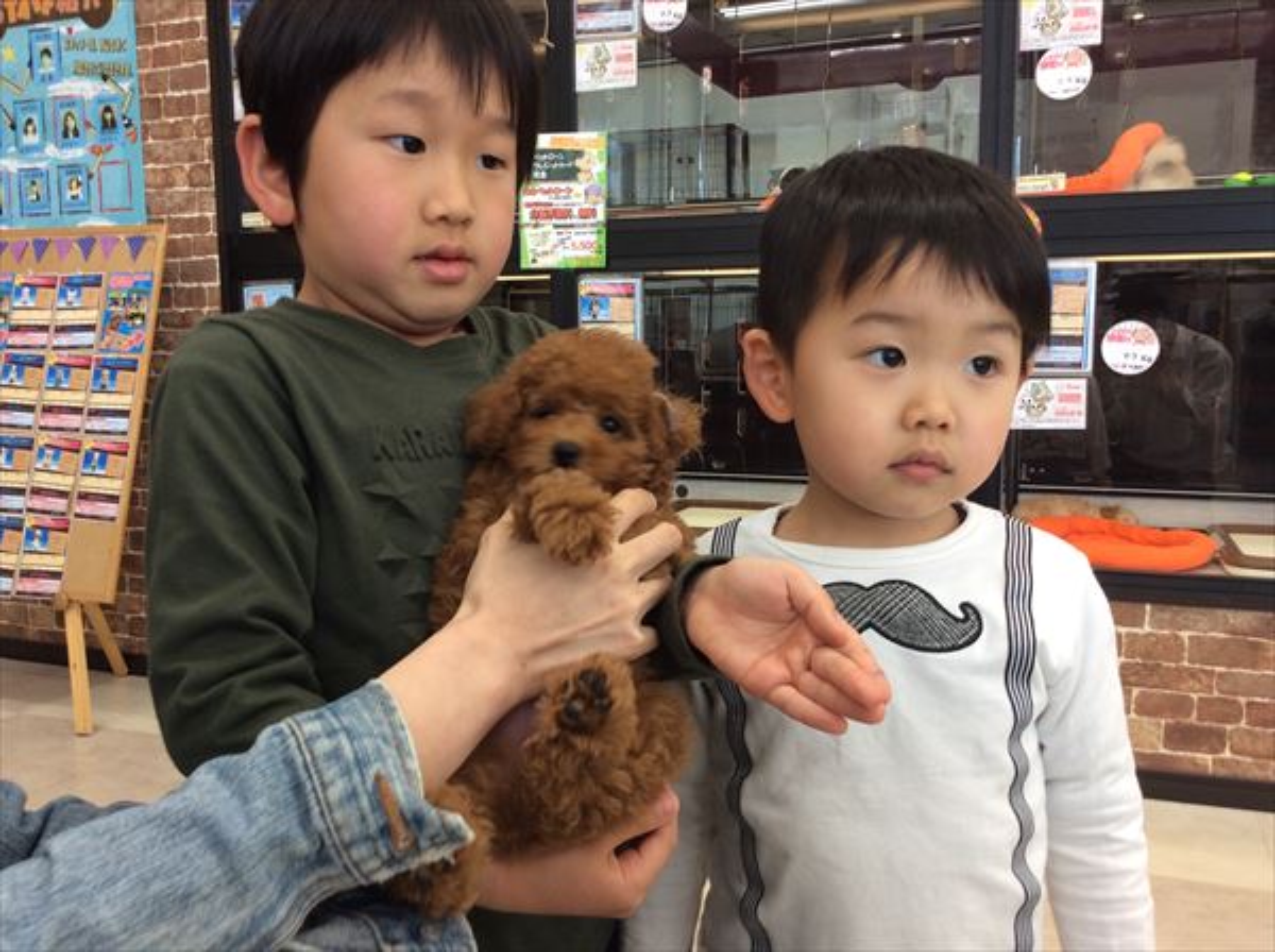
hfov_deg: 56.9
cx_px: 638
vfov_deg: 44.0
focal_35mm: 32
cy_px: 476
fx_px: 1177
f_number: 2.4
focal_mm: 3.3
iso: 32
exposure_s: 1/30
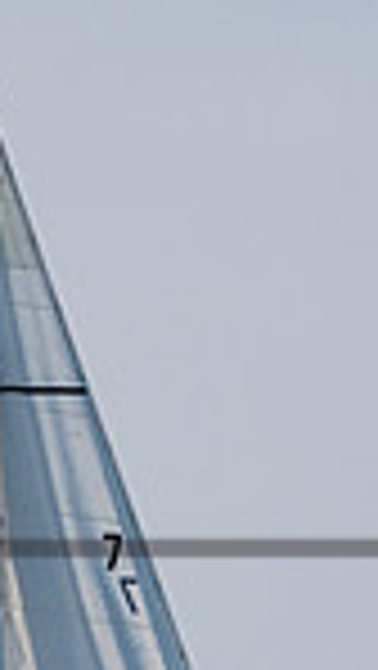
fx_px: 15974
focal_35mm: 898
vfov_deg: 2.4
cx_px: -597
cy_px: 690
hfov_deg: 1.4
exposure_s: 1/2000
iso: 400
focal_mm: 180
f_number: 8
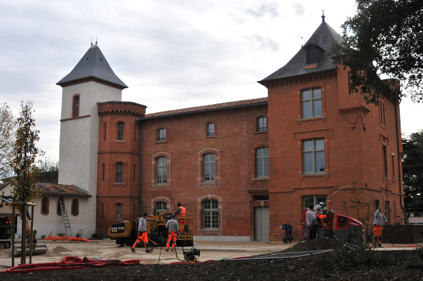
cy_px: 140
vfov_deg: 31.8
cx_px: 212
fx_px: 493
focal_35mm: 42
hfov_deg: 46.5
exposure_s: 1/2000
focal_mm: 28
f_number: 5.6
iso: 400
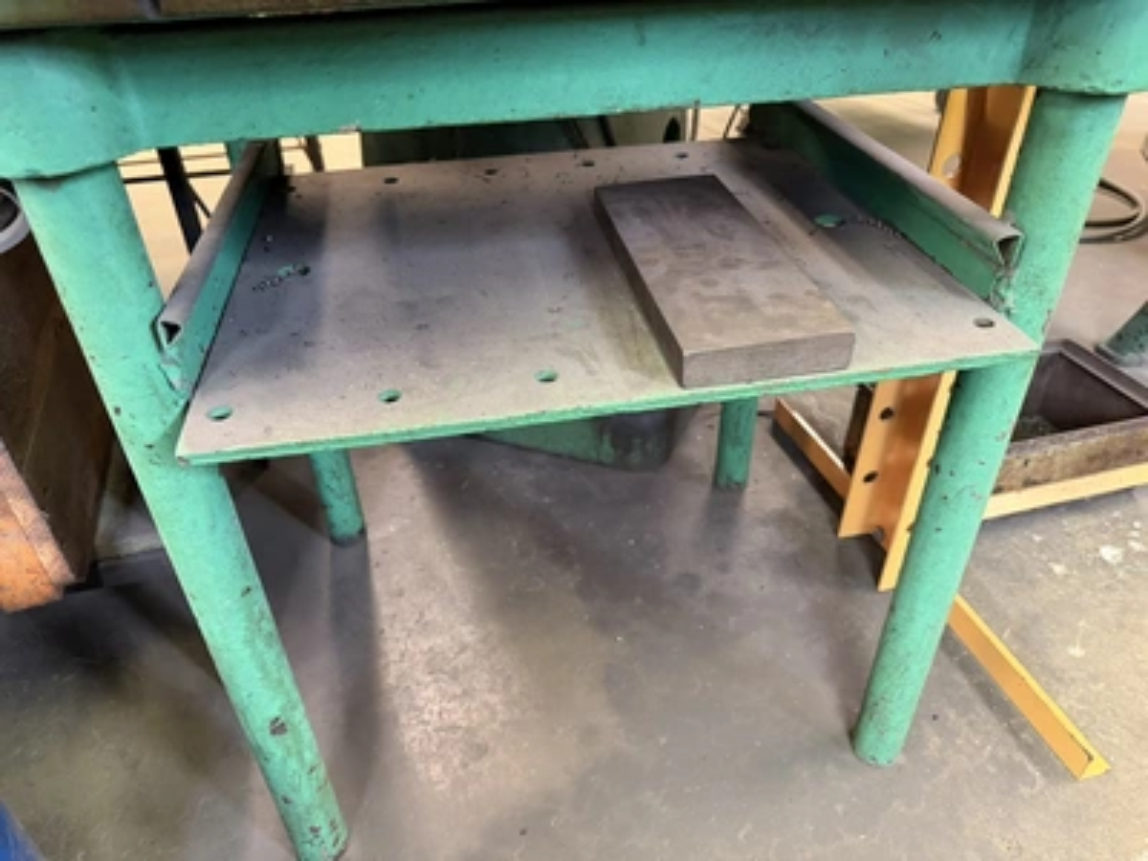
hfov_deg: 71.6
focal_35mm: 24
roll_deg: +2.7
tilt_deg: -35.8
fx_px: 796
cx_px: 574
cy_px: 430
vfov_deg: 56.8
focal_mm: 6.76
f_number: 1.78
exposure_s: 1/40
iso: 640
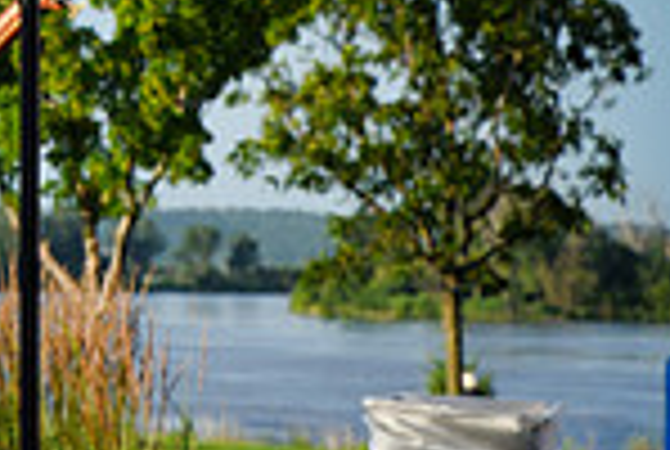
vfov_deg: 5.0
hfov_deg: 7.4
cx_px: -472
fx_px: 5072
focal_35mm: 272
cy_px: -313
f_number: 9
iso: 200
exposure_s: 1/320
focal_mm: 70
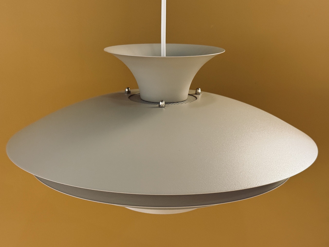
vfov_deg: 30.3
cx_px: 164
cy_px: 124
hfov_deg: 39.7
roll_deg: -1.3
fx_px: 456
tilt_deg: -15.4
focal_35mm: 48
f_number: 1.78
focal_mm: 6.76
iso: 160
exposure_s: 1/50
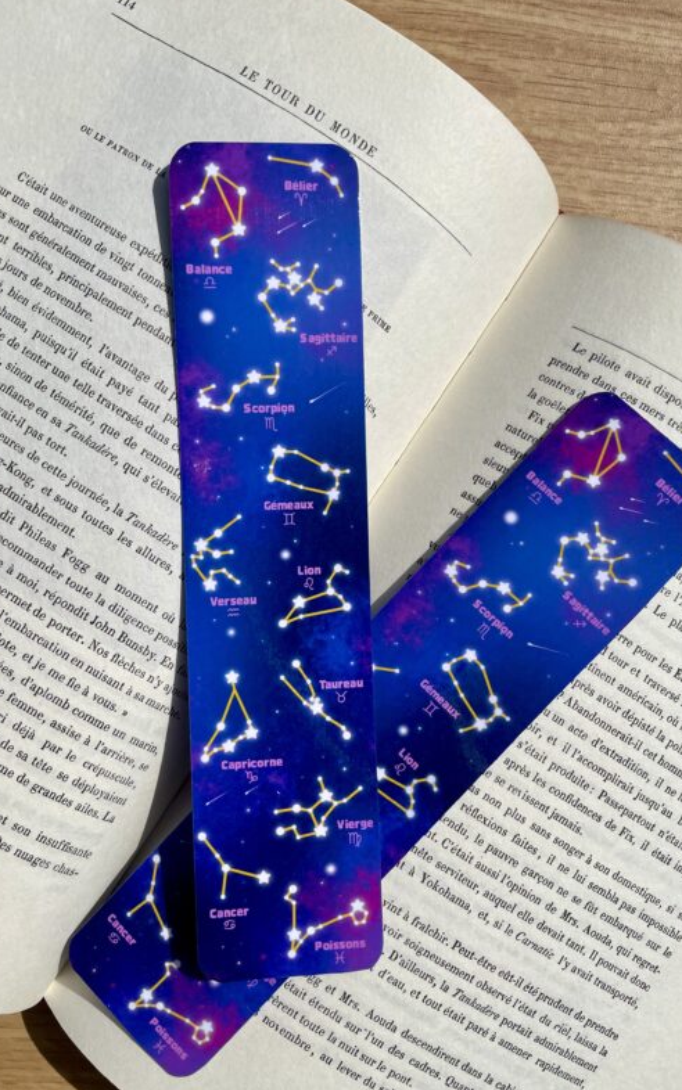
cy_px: 540
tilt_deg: -88.4
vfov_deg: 66.5
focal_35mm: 28
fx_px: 833
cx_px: 286
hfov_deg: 44.4
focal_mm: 4.2
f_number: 1.6
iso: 32
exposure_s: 1/13333
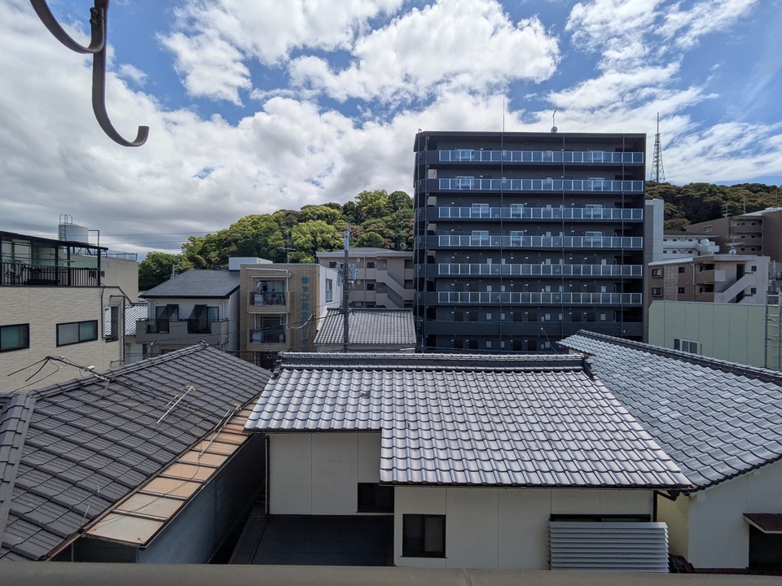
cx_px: 391
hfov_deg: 102.1
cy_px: 293
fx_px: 316
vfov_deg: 85.7
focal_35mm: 14
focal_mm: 1.83
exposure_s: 1/3559
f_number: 2.2
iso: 51
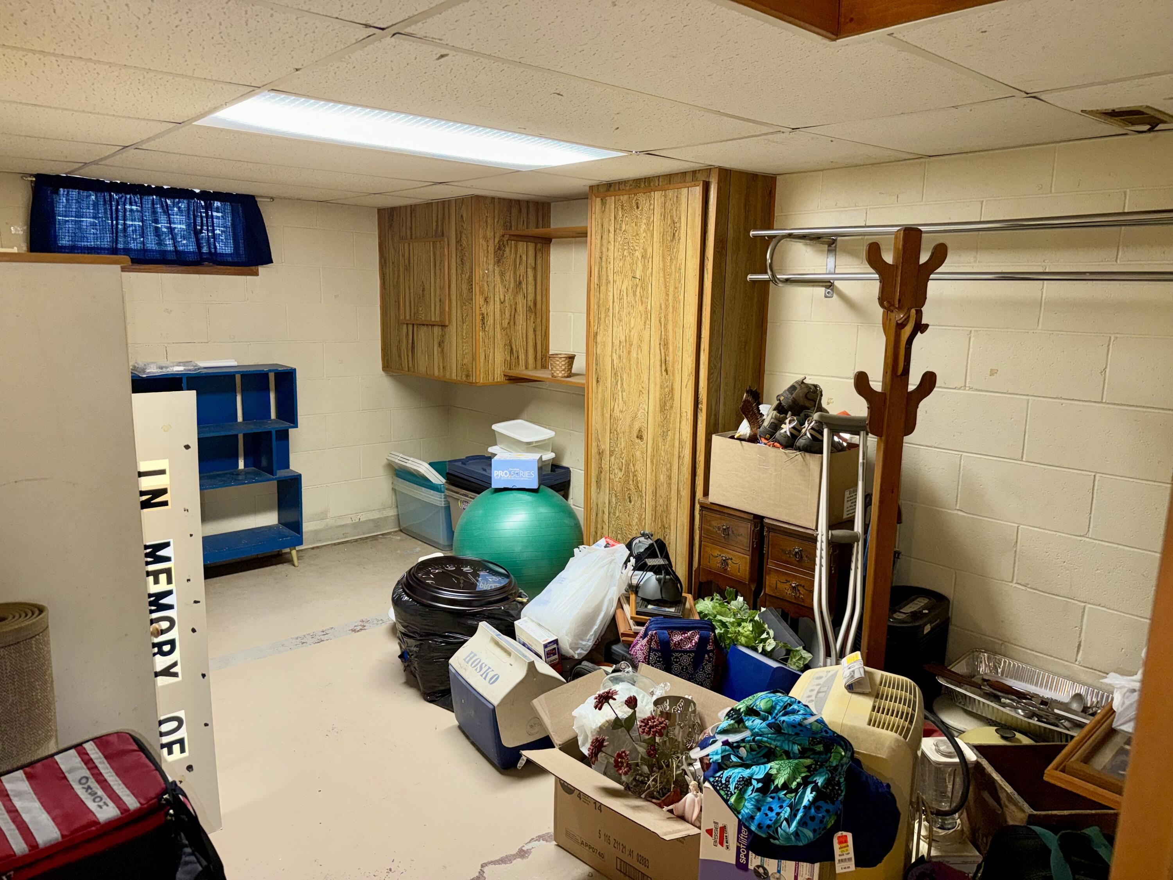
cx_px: 586
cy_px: 440
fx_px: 813
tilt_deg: -9.7
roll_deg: -1.4
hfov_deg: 71.6
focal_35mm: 24
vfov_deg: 56.8
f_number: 1.78
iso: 50
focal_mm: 6.76
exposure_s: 1/31
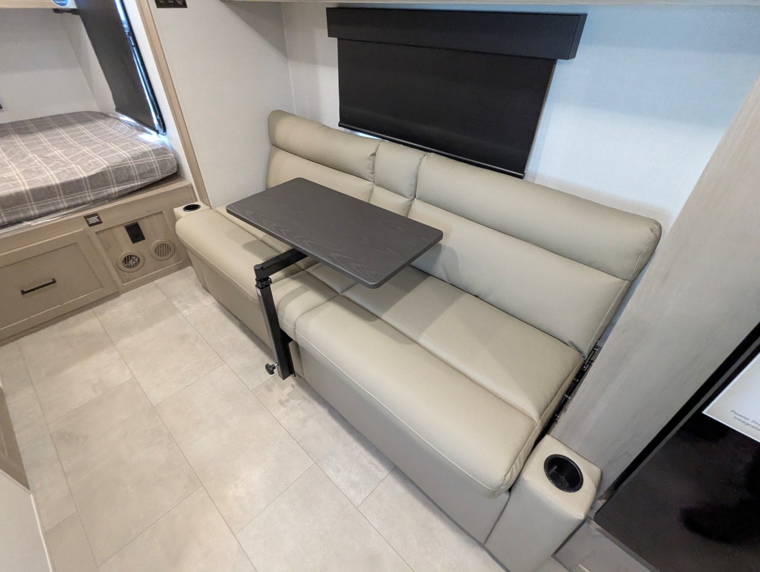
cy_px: 286
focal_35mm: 16
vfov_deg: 78.2
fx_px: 352
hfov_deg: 94.4
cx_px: 380
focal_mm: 2.35
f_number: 2.2
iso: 739
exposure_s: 1/50
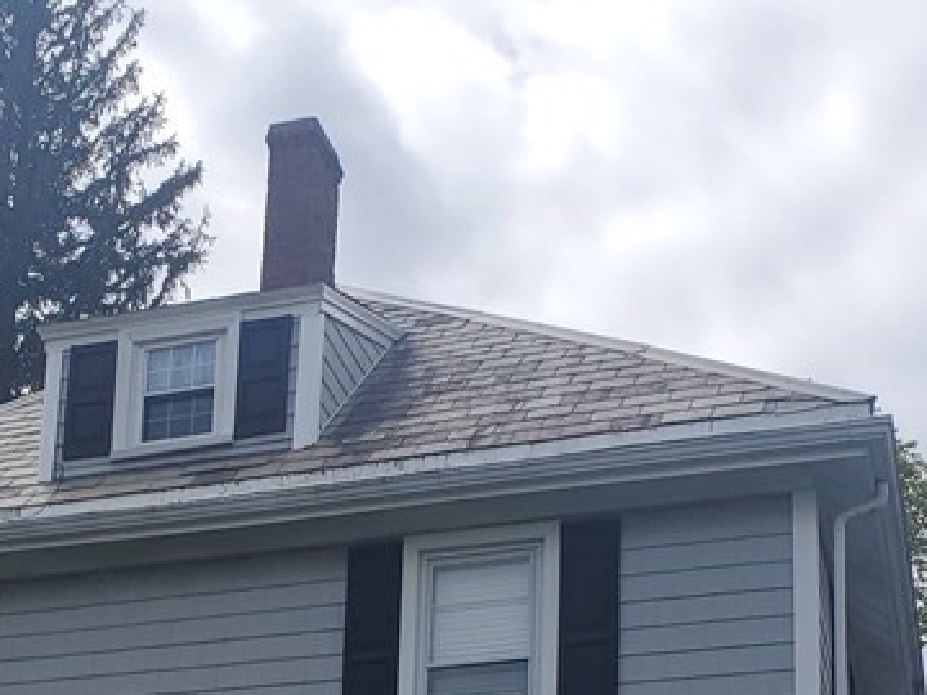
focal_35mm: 74
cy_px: 916
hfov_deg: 25.8
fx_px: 1982
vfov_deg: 18.4
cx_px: 178
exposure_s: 1/3160
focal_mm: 4.3
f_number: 2.4
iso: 50
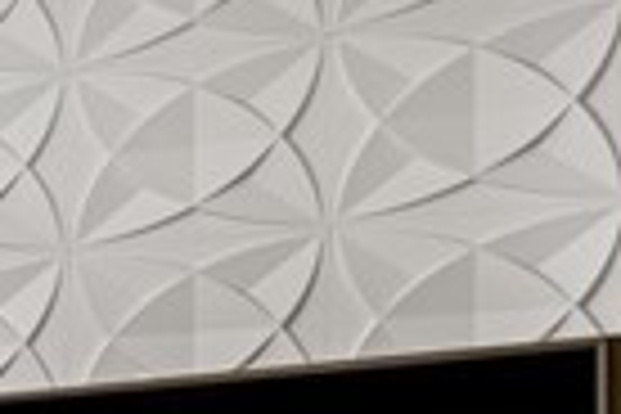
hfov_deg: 9.0
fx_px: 1759
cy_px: 605
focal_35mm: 102
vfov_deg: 12.8
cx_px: -1660
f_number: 8
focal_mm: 13
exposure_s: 1
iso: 250
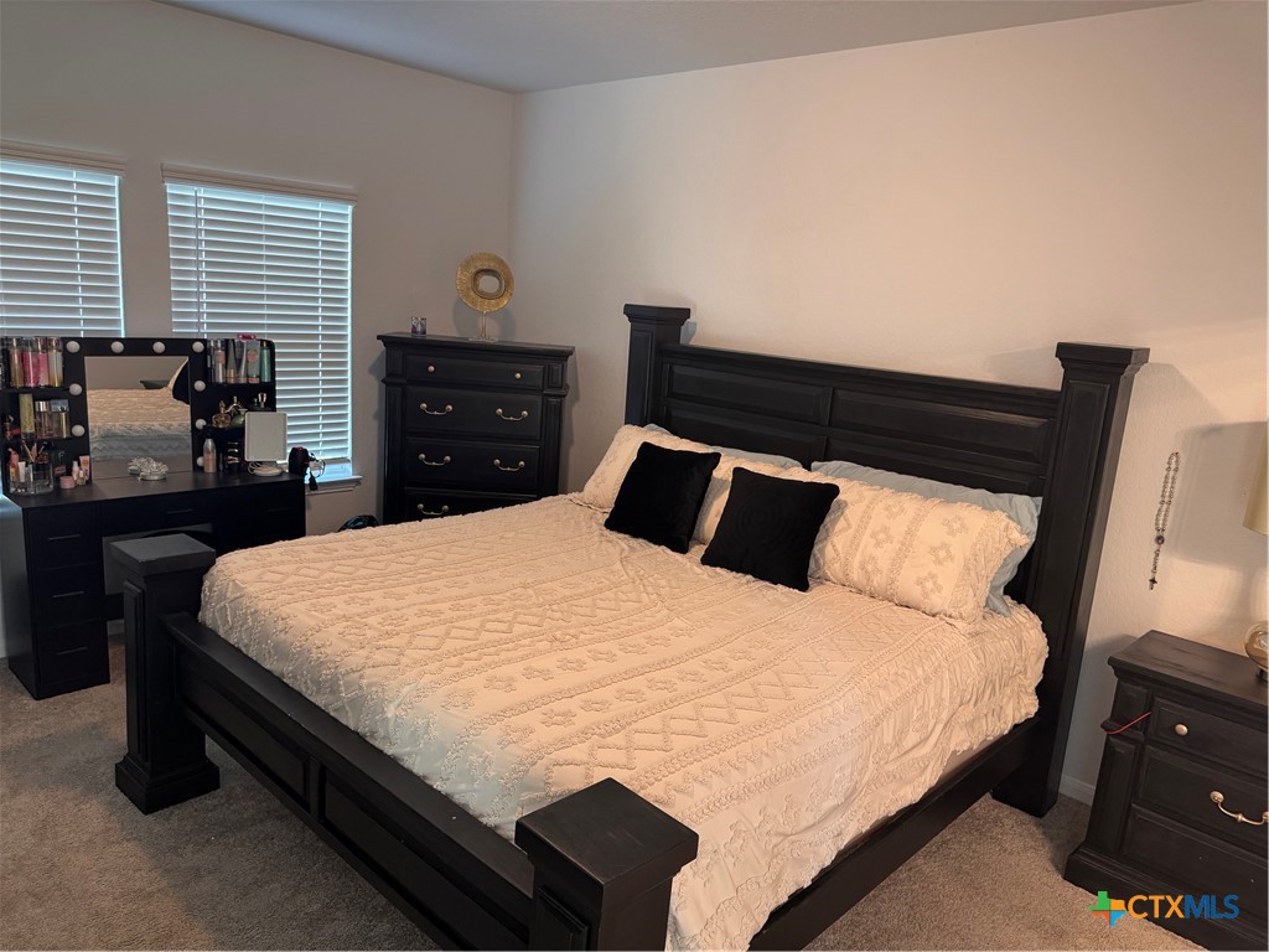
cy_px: 476
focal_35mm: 24
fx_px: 880
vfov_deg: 56.8
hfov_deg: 71.6
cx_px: 634
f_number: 1.78
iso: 320
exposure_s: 1/60
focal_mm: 6.76
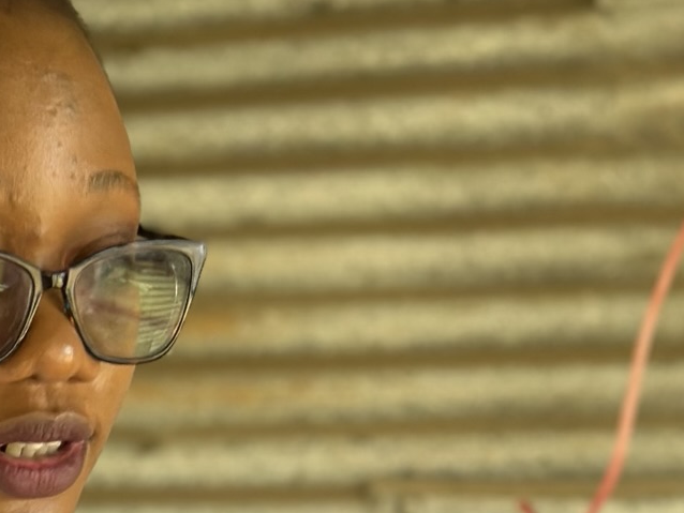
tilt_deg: -9.0
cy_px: 1041
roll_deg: -3.2
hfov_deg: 12.8
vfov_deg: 9.0
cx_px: 212
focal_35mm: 154
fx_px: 3044
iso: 125
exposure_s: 1/150
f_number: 1.78
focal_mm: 6.86
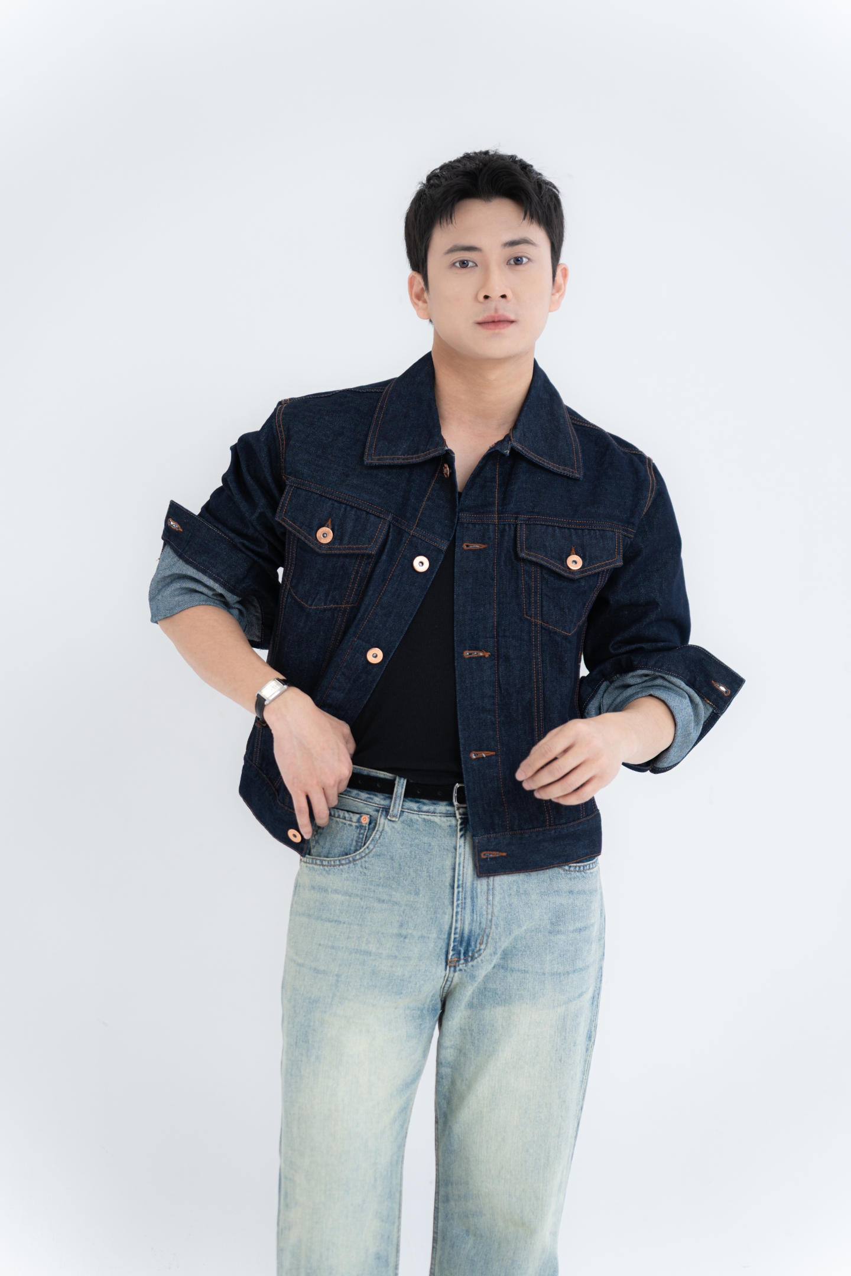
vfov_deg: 27.0
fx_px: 2659
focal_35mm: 75
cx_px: 426
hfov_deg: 18.2
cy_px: 638
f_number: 2.8
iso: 250
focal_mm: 75
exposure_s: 1/160
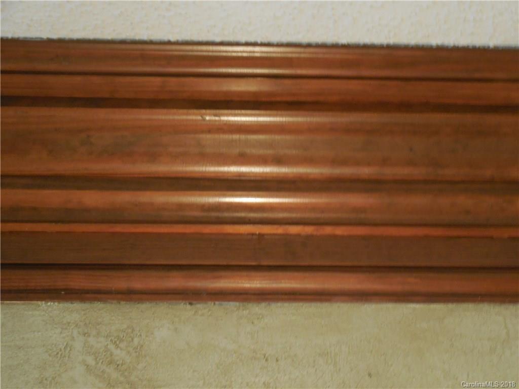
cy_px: 194
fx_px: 1589
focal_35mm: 106
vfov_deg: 14.0
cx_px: 260
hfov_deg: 18.5
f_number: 4.7
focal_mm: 19.1
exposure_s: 1/8
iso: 800
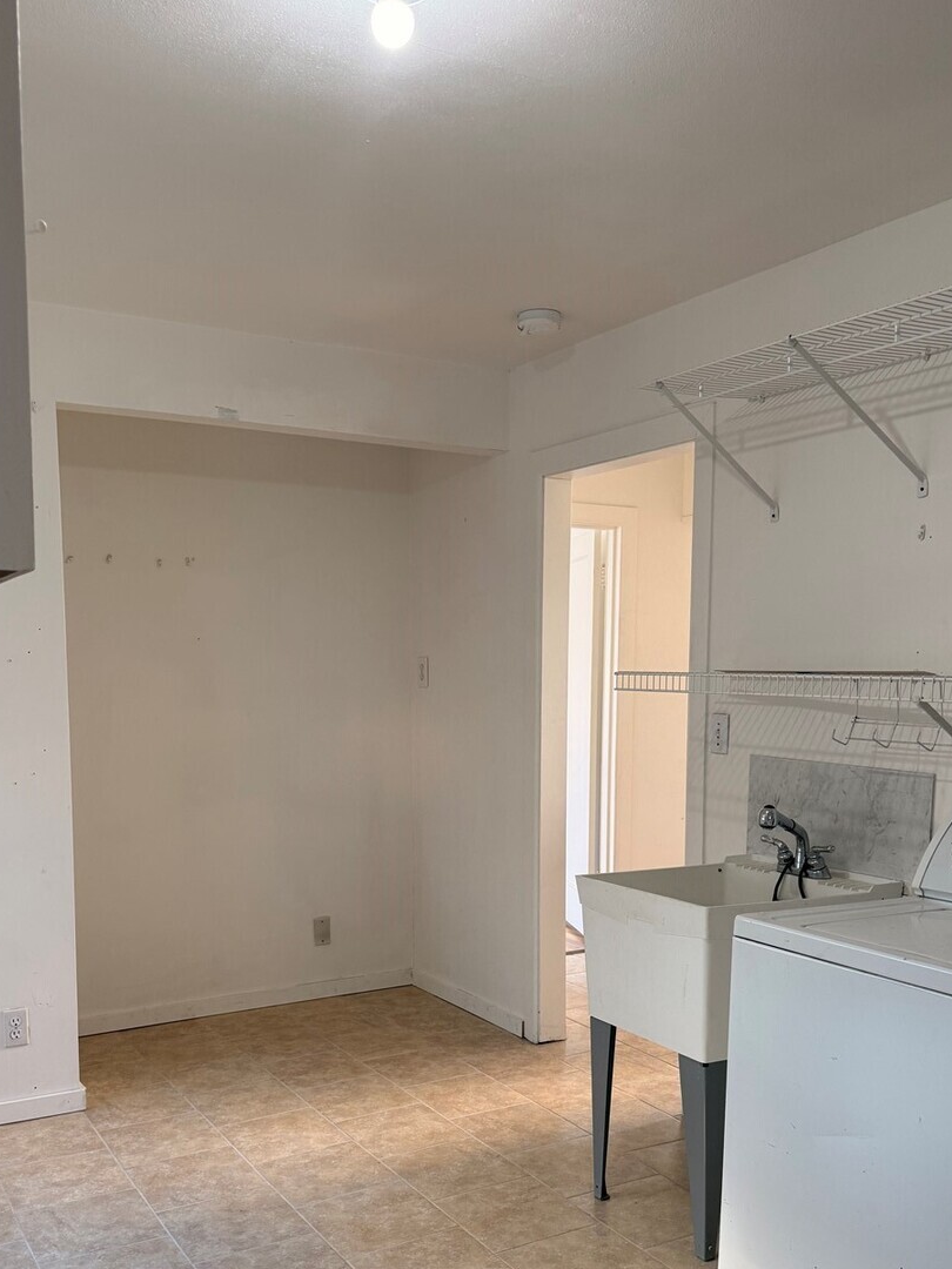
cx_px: 469
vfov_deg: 56.1
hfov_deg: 44.2
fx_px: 1173
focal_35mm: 32
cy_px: 799
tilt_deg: -5.3
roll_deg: -0.1
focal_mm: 6.76
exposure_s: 1/120
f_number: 1.78
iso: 160
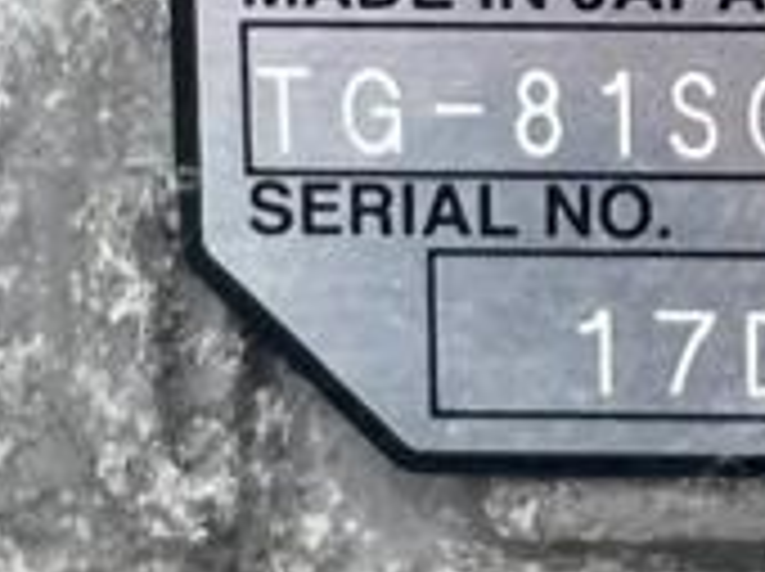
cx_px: 1408
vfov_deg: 14.2
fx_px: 2163
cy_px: -243
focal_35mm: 98
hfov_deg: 16.5
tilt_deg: -40.7
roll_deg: -22.6
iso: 50
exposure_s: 1/4292
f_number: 1.6
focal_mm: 4.2
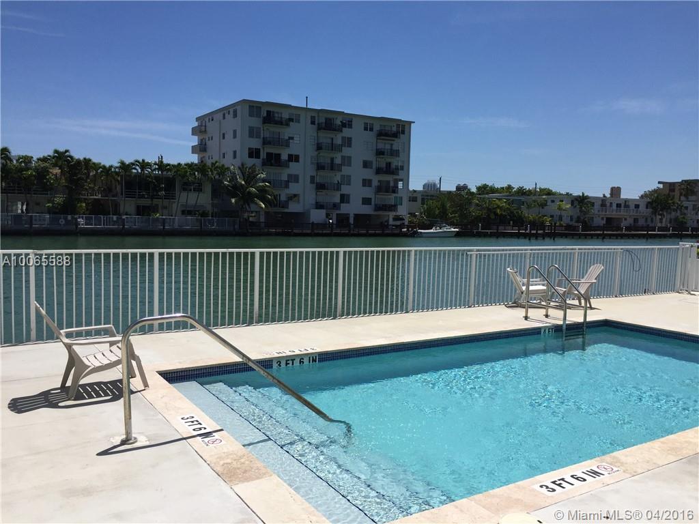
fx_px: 586
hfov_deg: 61.7
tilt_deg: -3.3
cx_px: 350
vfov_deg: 48.2
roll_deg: -3.1
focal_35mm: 29
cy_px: 262
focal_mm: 4.15
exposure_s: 1/4950
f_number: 2.2
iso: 32
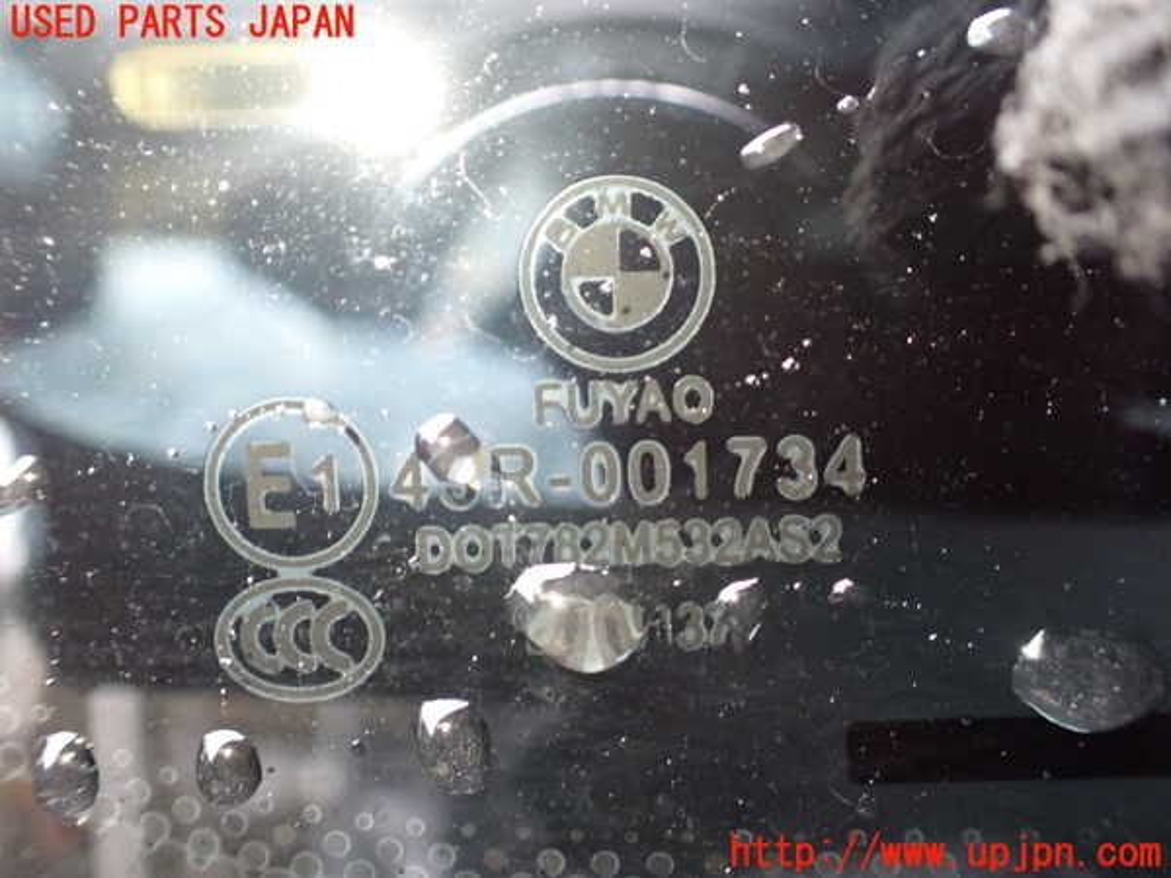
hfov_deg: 60.0
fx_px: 1015
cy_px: 439
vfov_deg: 46.8
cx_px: 586
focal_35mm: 30
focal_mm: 5.4
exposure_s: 1/40
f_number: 2.3
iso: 800
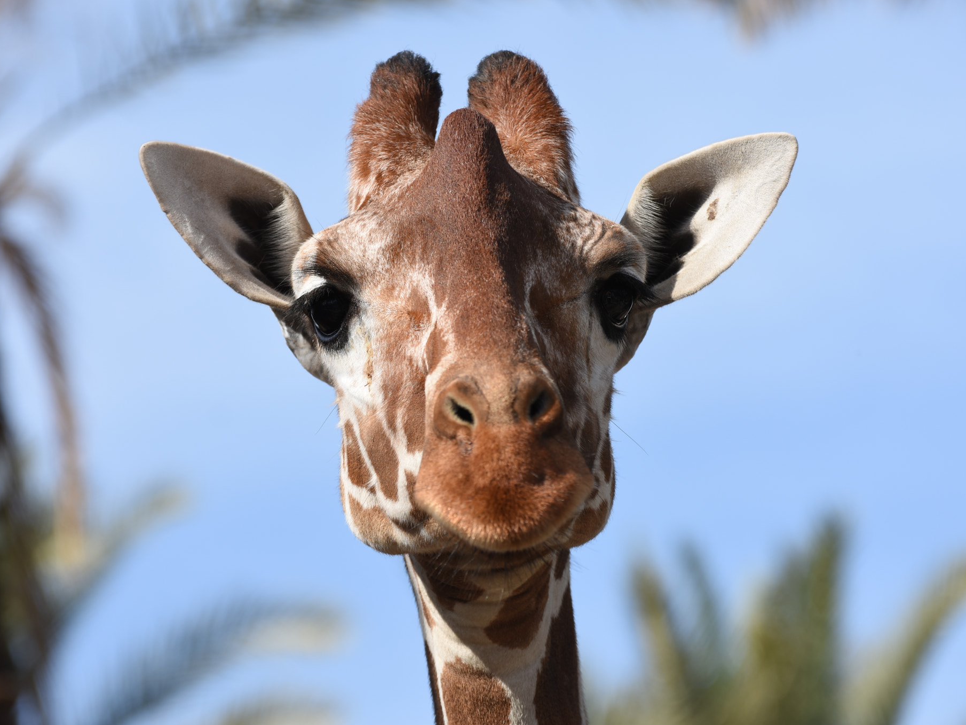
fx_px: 6602
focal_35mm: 237
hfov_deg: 8.4
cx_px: 534
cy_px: 363
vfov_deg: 6.3
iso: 100
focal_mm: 145
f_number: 4.8
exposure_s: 1/640
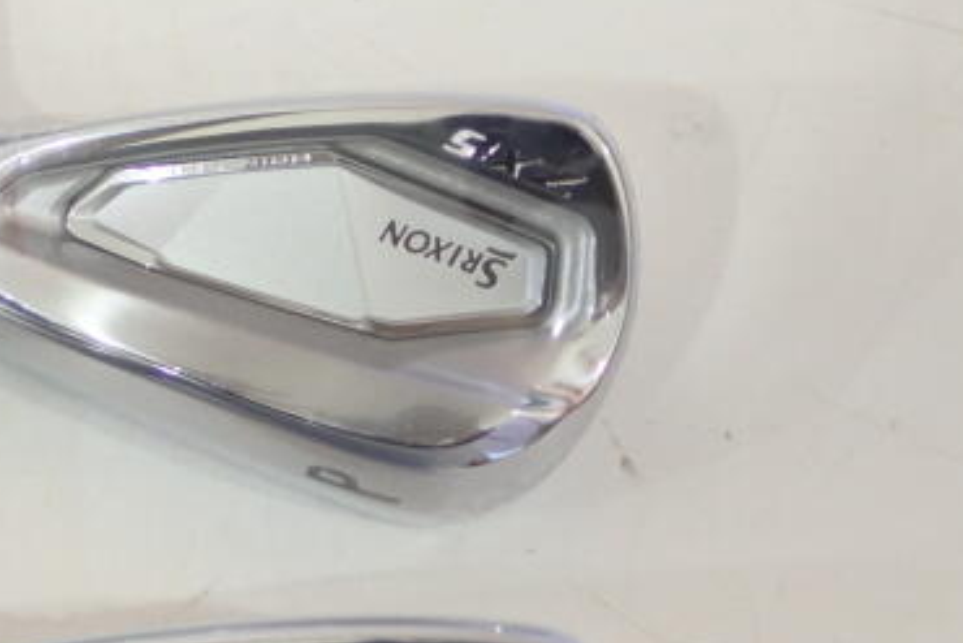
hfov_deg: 15.4
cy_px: 320
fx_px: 3398
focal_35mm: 127
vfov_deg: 10.8
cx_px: -250
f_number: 1.8
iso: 800
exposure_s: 1/250
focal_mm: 18.5
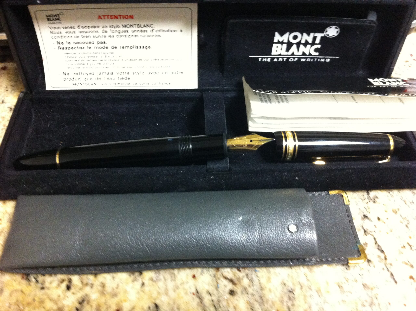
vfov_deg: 40.6
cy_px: 156
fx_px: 420
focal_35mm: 35
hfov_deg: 52.7
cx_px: 208
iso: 400
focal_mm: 3.85
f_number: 2.8
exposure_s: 1/15
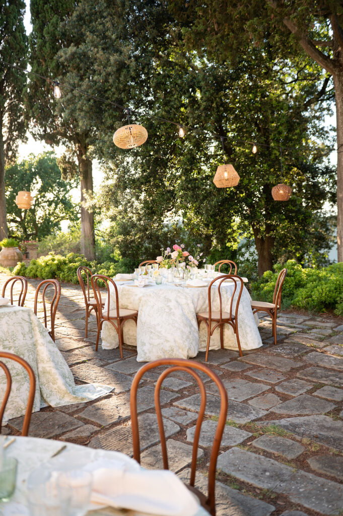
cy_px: 258
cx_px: 172
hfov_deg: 41.1
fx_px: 458
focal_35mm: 32
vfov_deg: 58.8
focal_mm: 32
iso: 125
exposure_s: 1/160
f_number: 3.2
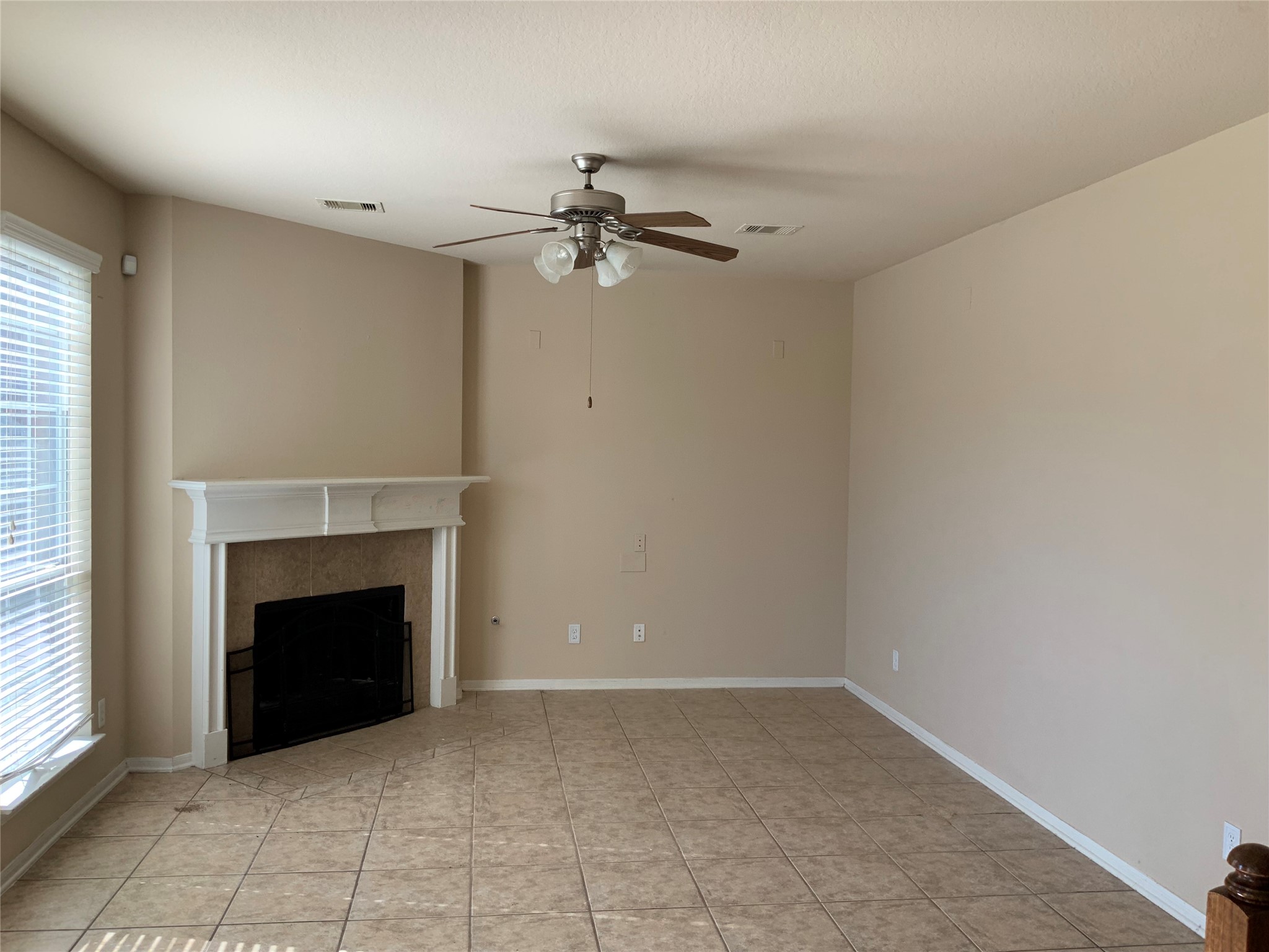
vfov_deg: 48.2
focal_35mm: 29
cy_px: 476
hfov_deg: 61.7
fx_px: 1063
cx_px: 634
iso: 16
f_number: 1.8
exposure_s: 1/159
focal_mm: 3
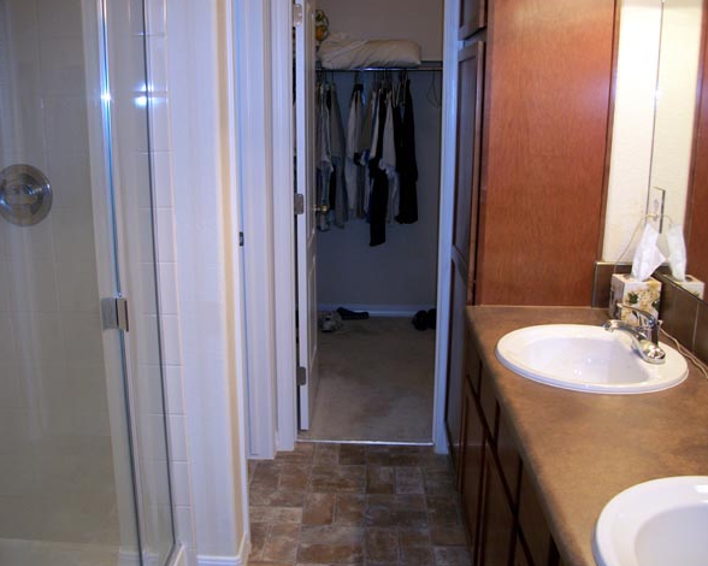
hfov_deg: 52.8
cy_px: 282
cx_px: 331
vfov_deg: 43.3
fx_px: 712
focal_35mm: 34
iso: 80
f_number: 2.9
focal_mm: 5.7
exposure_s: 1/30
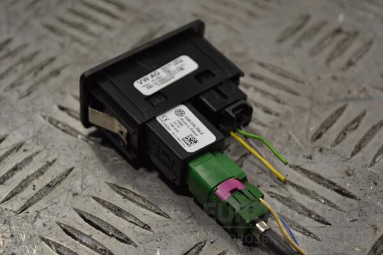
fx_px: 878
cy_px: 128
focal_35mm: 82
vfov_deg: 16.6
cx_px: 192
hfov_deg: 24.6
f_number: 5.6
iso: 360
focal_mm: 55
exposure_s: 1/125
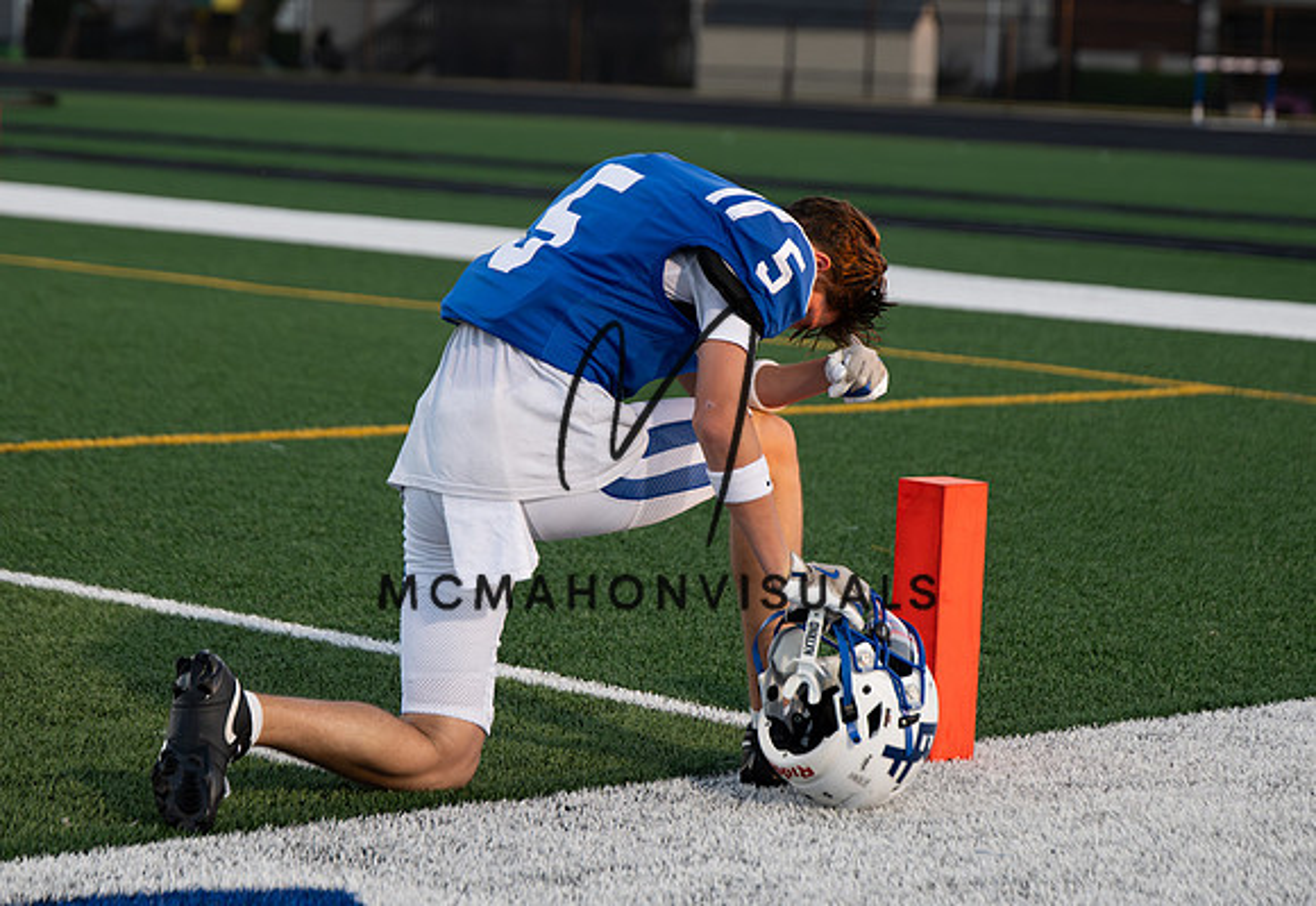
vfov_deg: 11.0
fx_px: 4707
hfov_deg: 15.9
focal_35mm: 128
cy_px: 450
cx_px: 626
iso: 1000
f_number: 2.8
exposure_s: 1/1250
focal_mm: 70
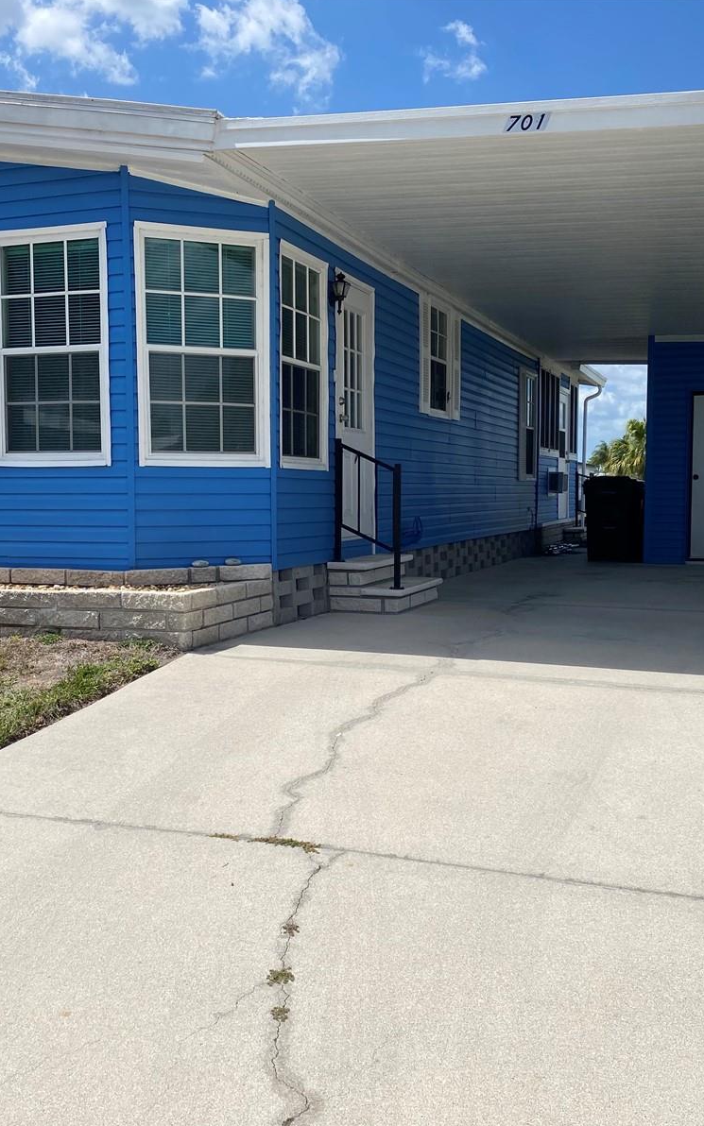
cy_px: 562
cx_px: 330
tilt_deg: -4.5
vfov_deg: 52.7
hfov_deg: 34.4
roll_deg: +0.5
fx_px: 1136
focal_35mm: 37
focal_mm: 4.25
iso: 32
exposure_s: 1/5236
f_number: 1.8
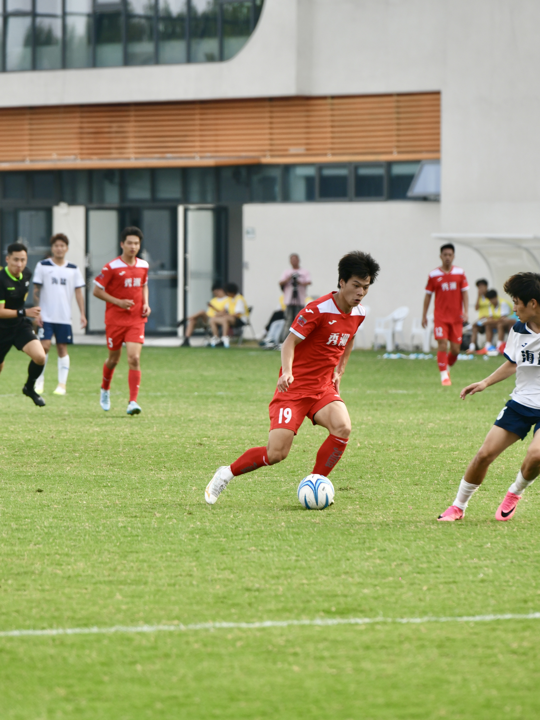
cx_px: 252
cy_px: 361
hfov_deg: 5.1
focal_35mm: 289
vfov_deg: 6.9
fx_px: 6011
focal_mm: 200
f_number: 5
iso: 200
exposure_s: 1/1000
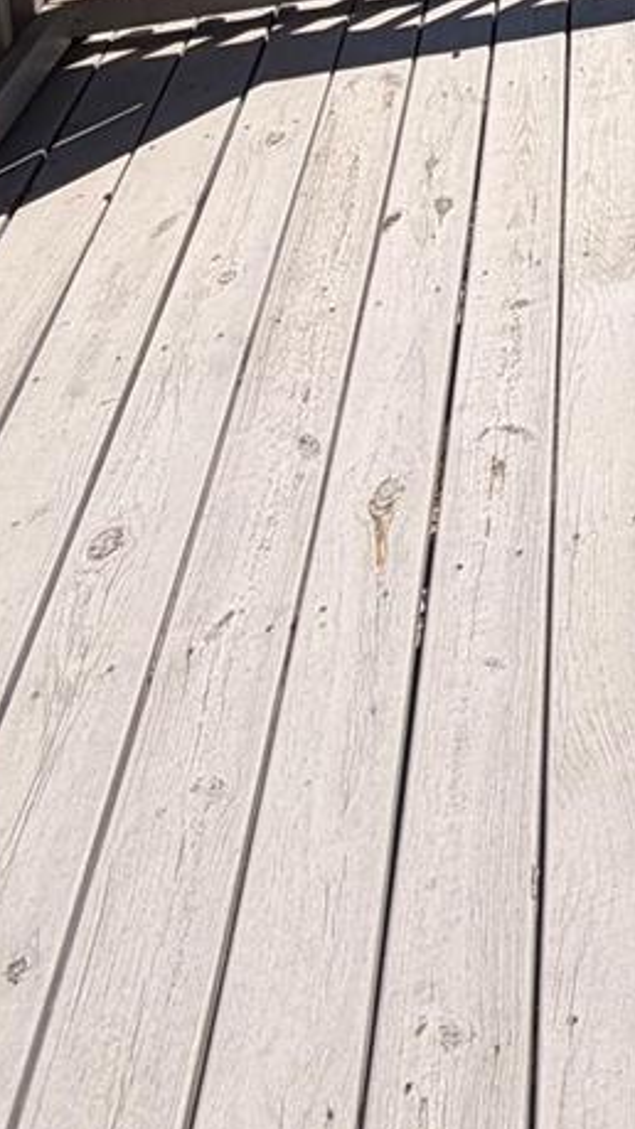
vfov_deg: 30.2
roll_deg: -1.9
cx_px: 1312
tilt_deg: -13.9
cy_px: -411
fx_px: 1527
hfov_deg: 16.8
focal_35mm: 51
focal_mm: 2.22
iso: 20
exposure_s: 1/1167
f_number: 2.2
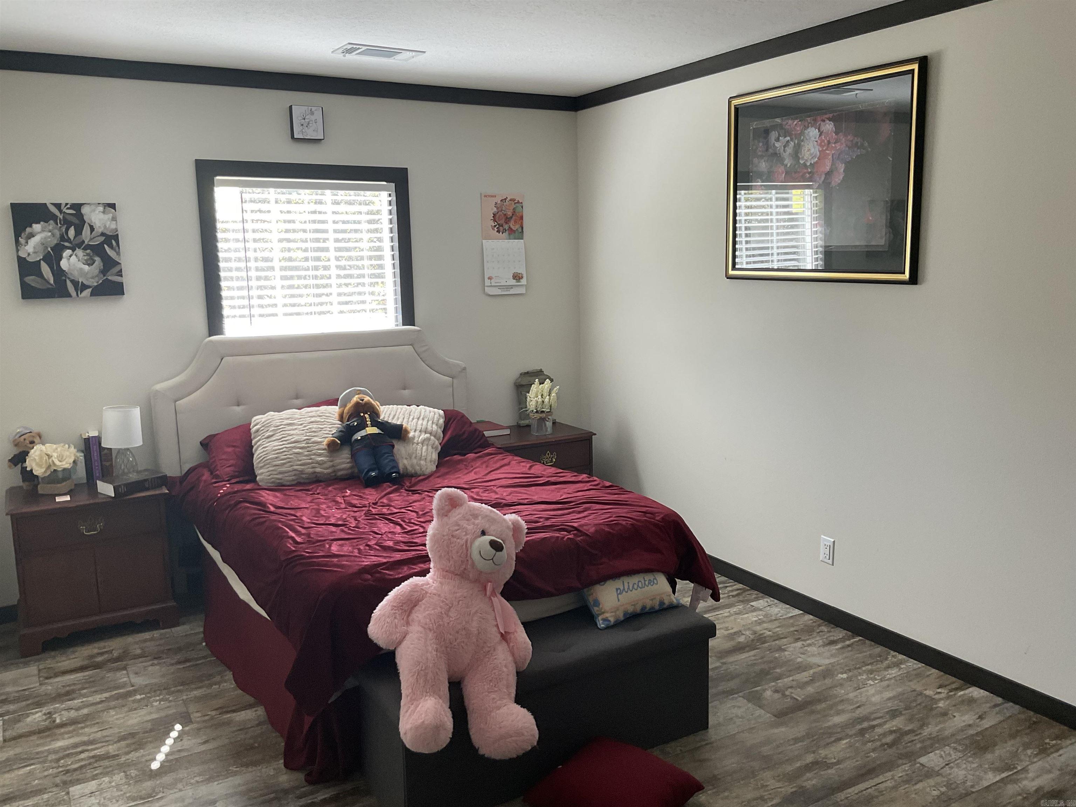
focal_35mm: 29
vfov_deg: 48.2
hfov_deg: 61.7
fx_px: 901
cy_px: 404
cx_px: 538
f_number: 1.8
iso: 40
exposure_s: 1/60
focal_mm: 3
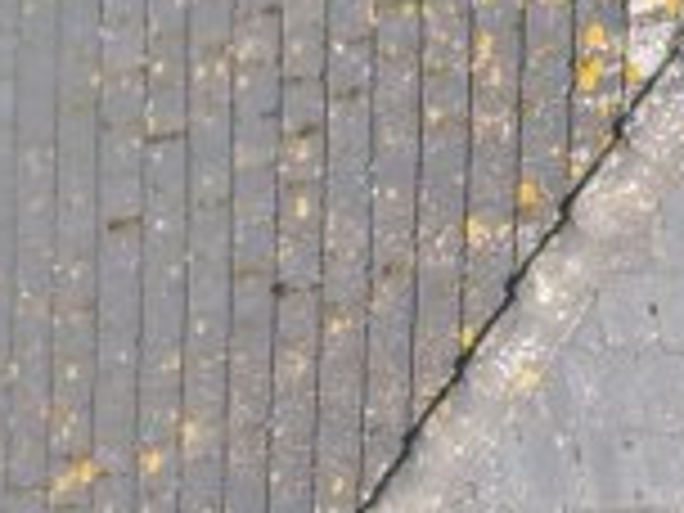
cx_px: 2502
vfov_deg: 7.2
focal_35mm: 190
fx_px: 3754
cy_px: 1350
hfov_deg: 7.8
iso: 330
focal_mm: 8.67
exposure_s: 1/3000
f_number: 1.8
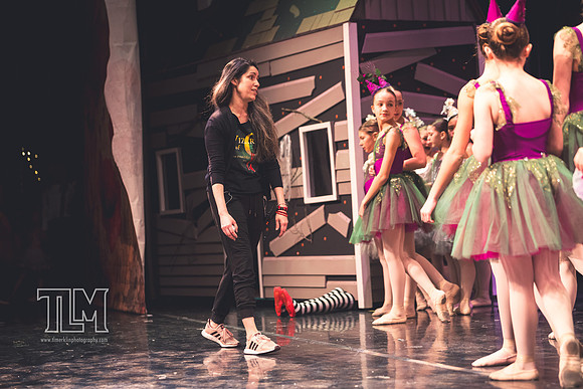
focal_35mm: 92
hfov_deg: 22.1
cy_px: 194
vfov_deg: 14.9
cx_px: 292
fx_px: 1490
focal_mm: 92
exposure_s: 1/250
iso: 2500
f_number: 2.8
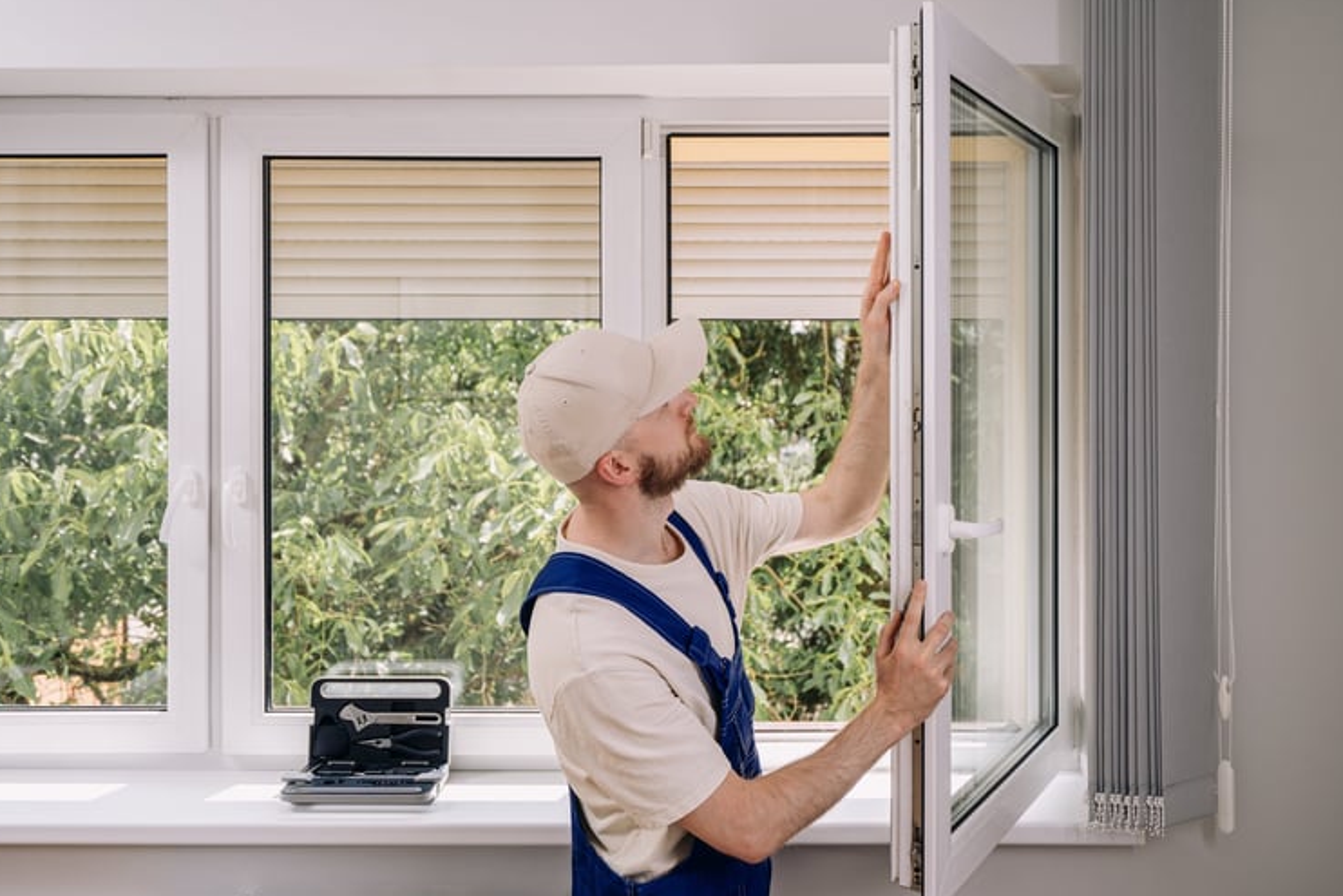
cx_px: 668
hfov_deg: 61.9
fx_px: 1119
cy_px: 450
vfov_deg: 43.6
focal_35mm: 30
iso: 125
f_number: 4
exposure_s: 1/160
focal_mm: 29
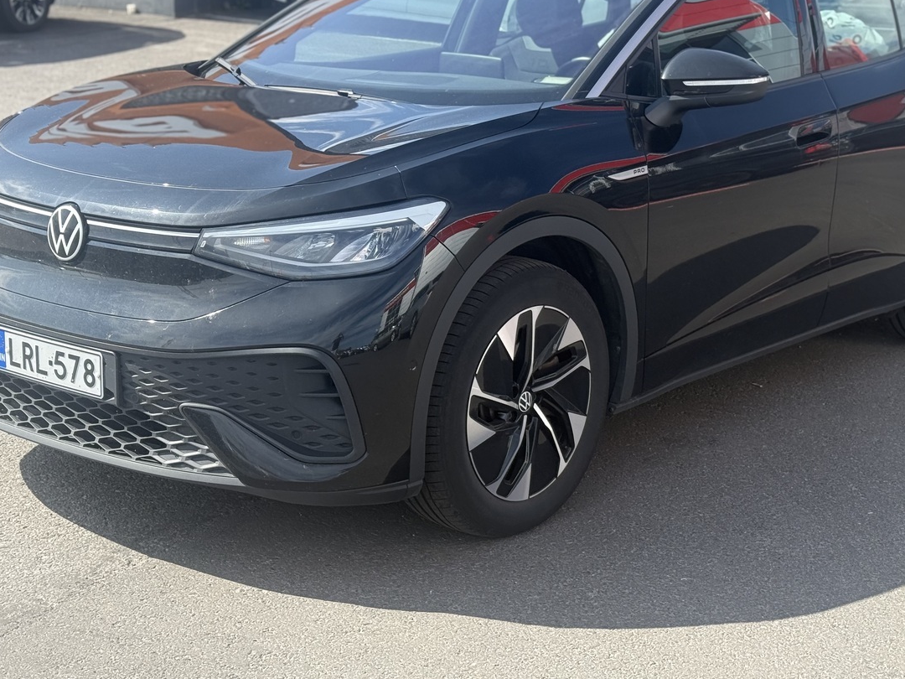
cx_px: 505
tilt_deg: -10.8
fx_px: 1673
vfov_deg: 22.8
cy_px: 228
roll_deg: -2.5
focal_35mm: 64
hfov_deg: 30.2
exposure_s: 1/2088
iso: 100
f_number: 1.78
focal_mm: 6.76
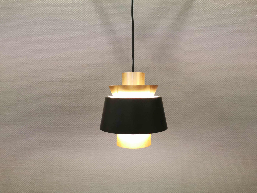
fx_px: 200
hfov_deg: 65.3
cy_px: 96
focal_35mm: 27
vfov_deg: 51.4
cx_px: 128
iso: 250
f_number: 1.6
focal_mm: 5.56
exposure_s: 1/60
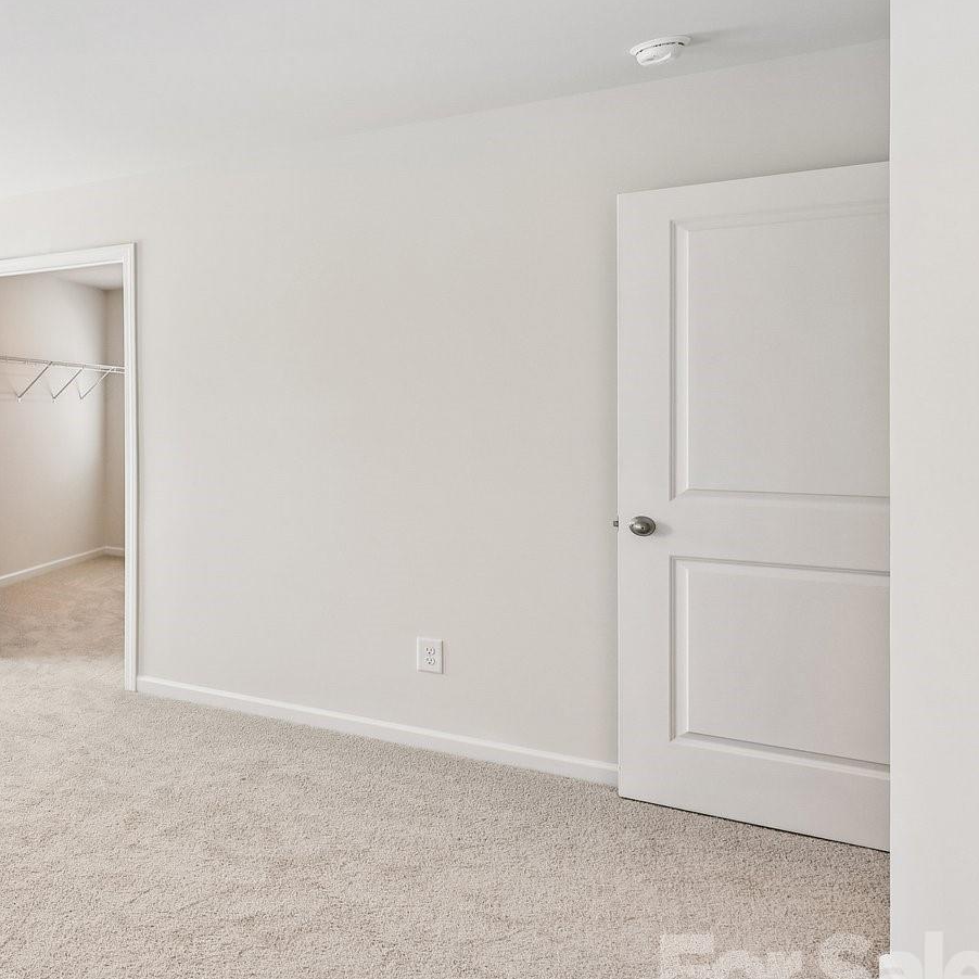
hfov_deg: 44.5
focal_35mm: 27
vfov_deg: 58.7
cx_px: -105
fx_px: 864
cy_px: 406
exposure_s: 1/15
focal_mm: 14
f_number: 8
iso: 110
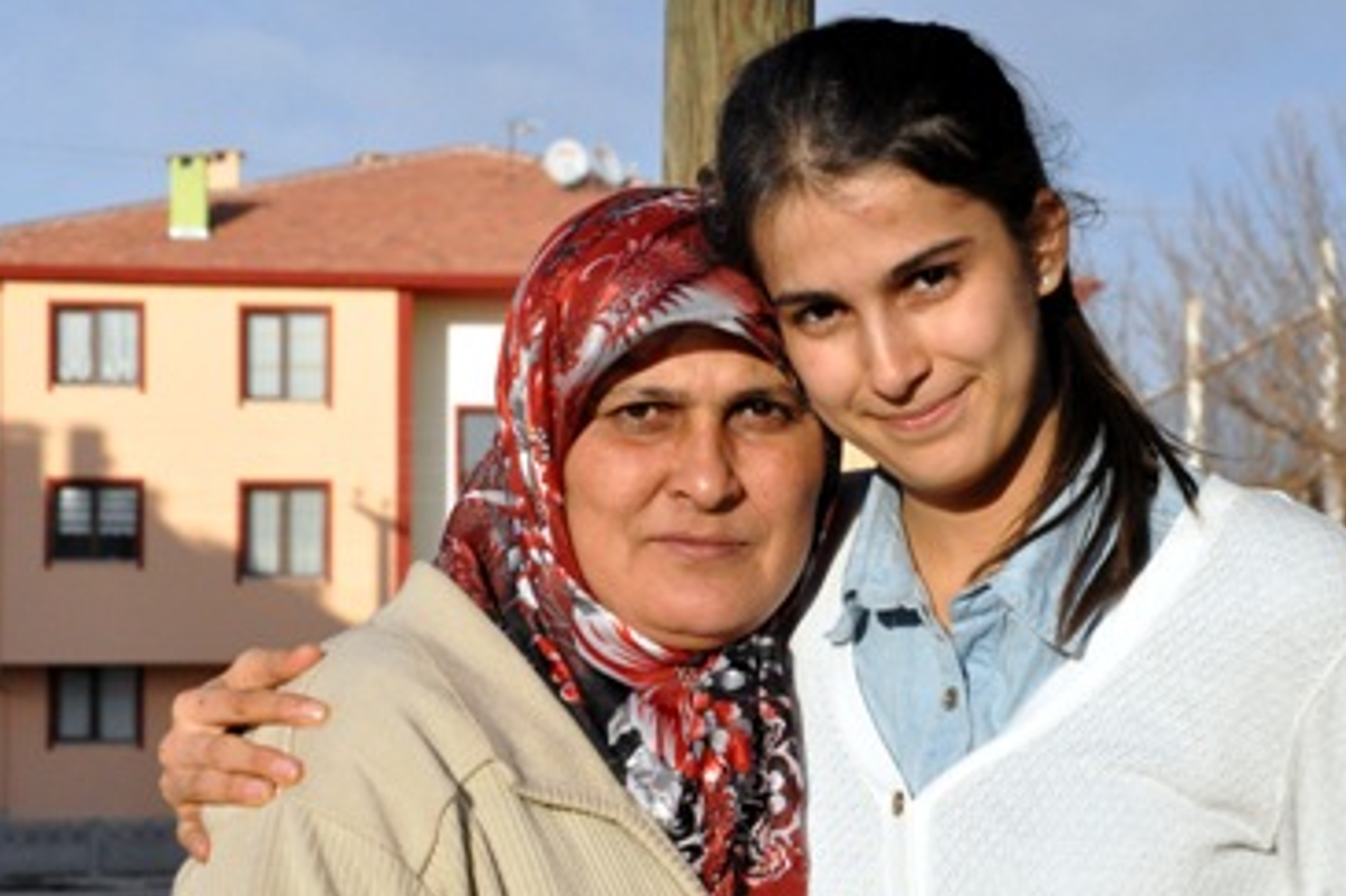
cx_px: 793
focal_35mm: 129
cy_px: 472
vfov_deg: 10.6
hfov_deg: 15.9
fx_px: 4821
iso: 2500
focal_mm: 70
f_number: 13
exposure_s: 1/2500
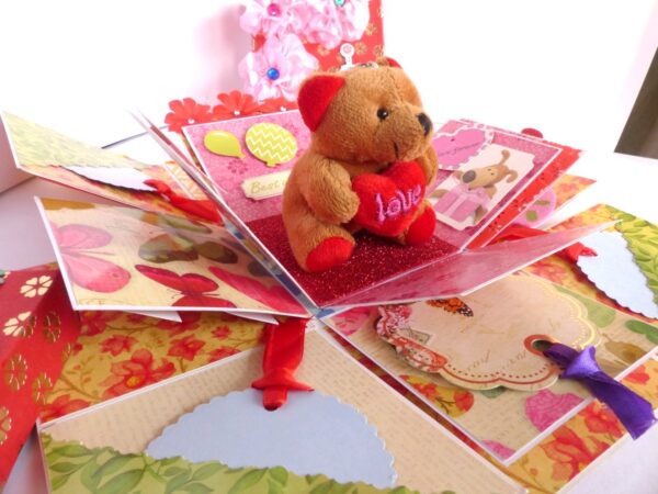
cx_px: 329
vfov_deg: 54.9
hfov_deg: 69.4
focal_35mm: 25
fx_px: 475
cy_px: 247
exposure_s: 1/60
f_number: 5
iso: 200
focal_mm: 4.5
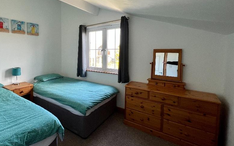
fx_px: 115
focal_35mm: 18
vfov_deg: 64.4
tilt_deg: -2.1
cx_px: 82
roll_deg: -0.1
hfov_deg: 88.5
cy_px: 58
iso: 125
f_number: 1.8
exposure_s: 1/100
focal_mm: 1.57
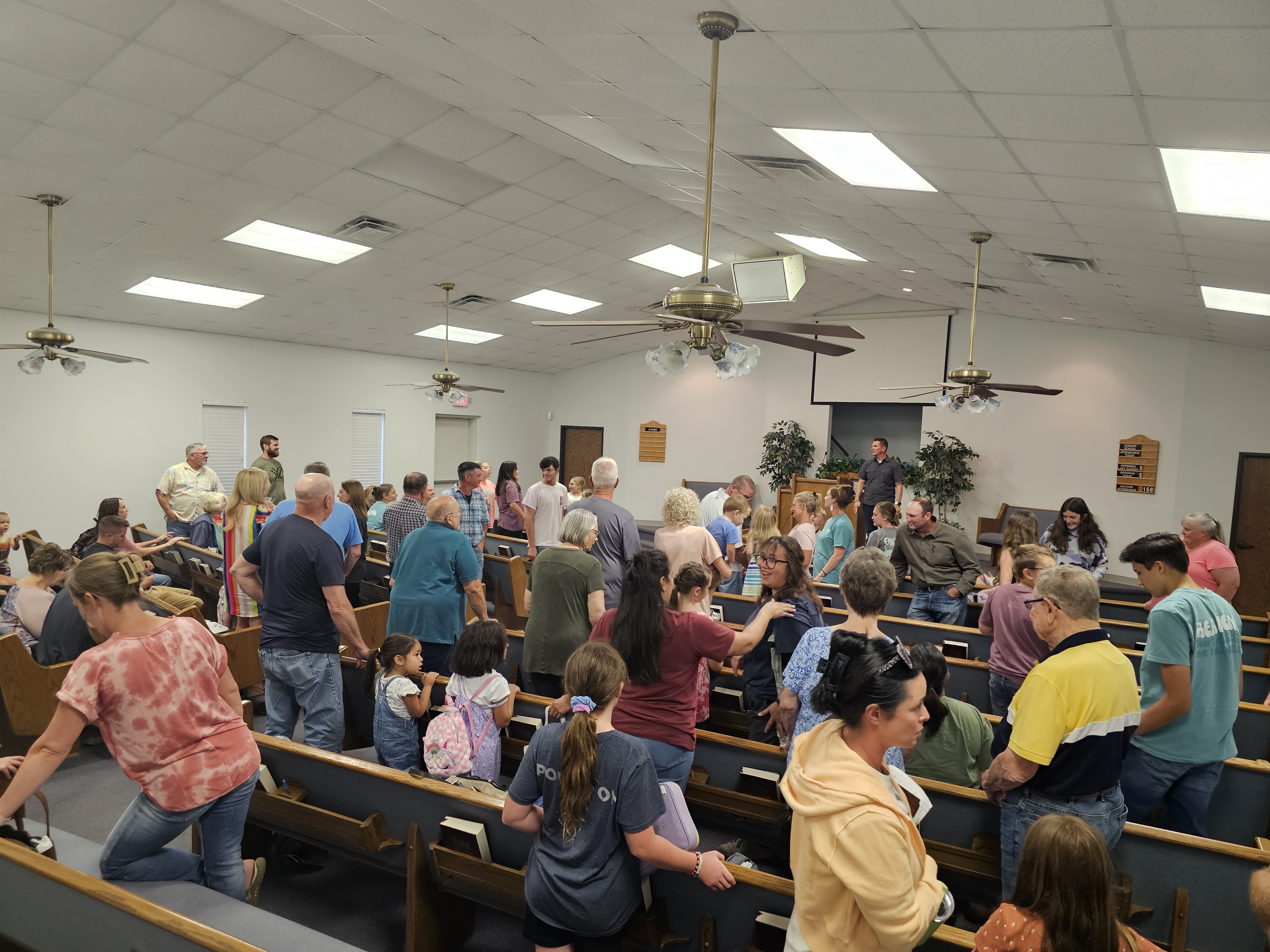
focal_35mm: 23
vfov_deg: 58.9
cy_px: 476
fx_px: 844
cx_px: 635
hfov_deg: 73.9
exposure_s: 1/120
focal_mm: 6.3
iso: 320
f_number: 1.7
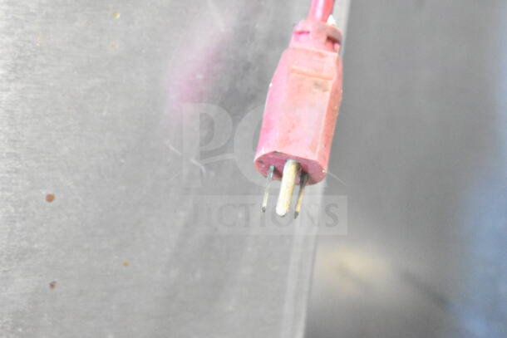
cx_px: 254
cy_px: 169
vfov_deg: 16.6
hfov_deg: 24.6
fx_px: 1162
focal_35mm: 82
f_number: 5.6
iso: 20000
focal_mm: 55
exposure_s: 1/100
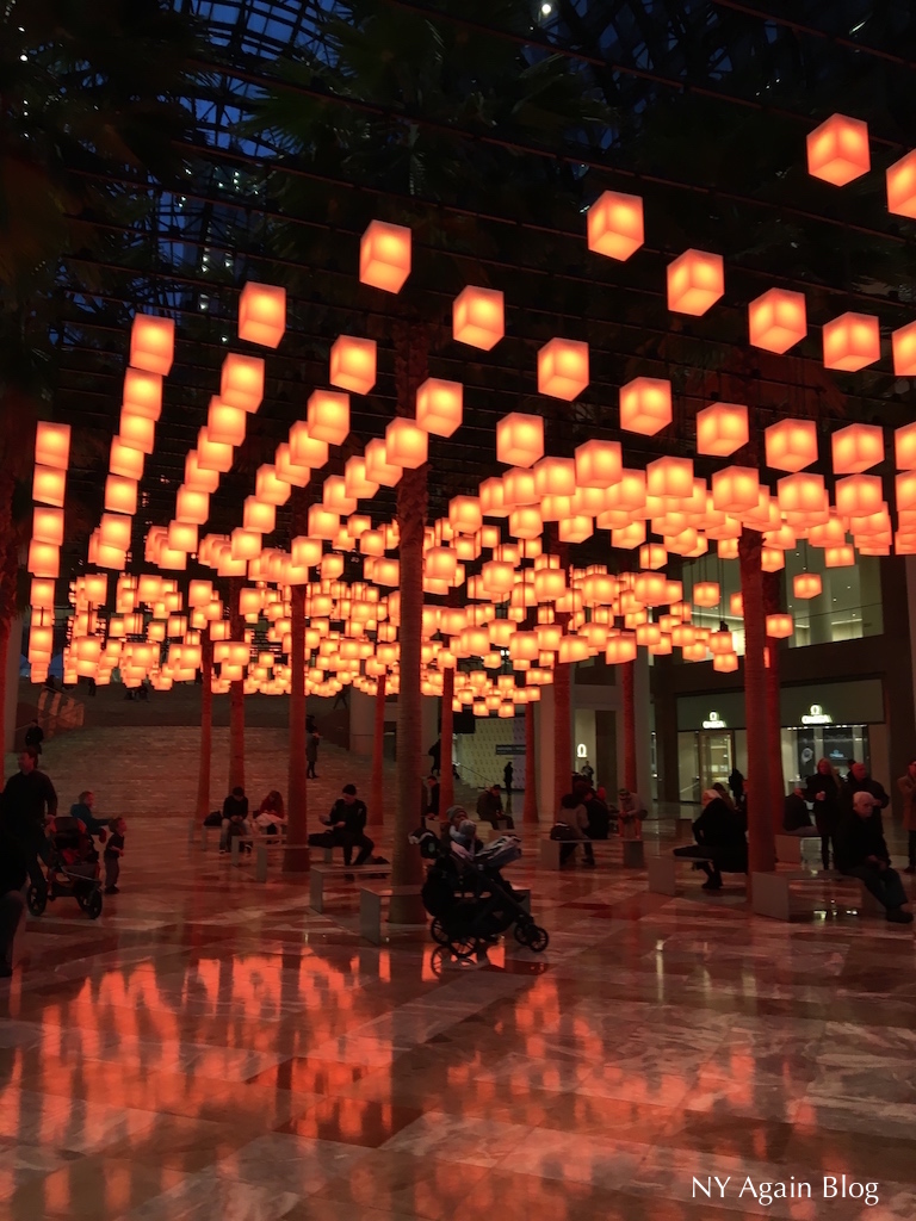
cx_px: 458
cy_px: 610
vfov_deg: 61.7
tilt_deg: +8.4
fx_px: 1023
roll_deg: -1.5
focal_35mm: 29
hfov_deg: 48.2
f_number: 2.2
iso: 50
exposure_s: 1/30
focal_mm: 4.15
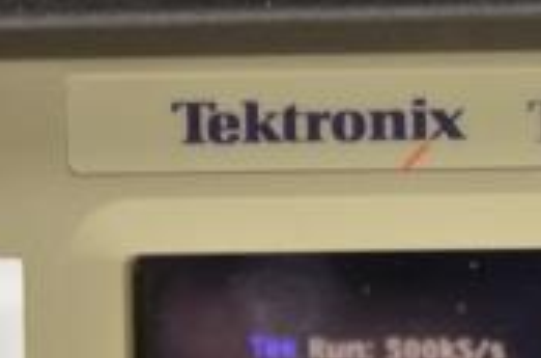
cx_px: 544
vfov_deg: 2.6
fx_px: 7812
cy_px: 79
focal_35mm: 521
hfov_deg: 4.0
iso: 800
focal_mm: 135
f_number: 5.6
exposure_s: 1/13
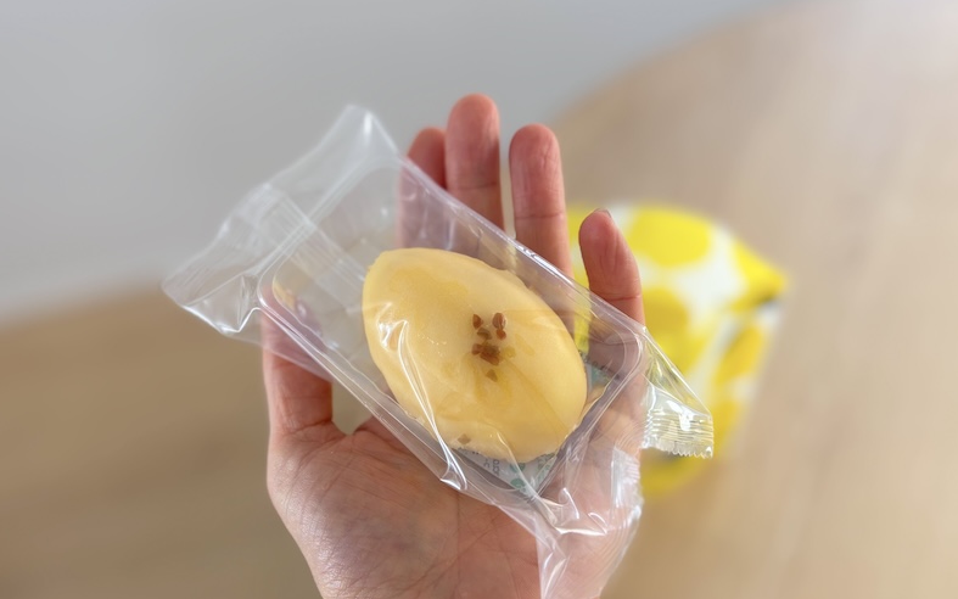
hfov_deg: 66.5
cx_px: 477
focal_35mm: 28
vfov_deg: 44.5
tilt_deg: -55.6
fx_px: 731
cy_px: 309
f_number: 1.6
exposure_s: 1/122
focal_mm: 5.96
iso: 100
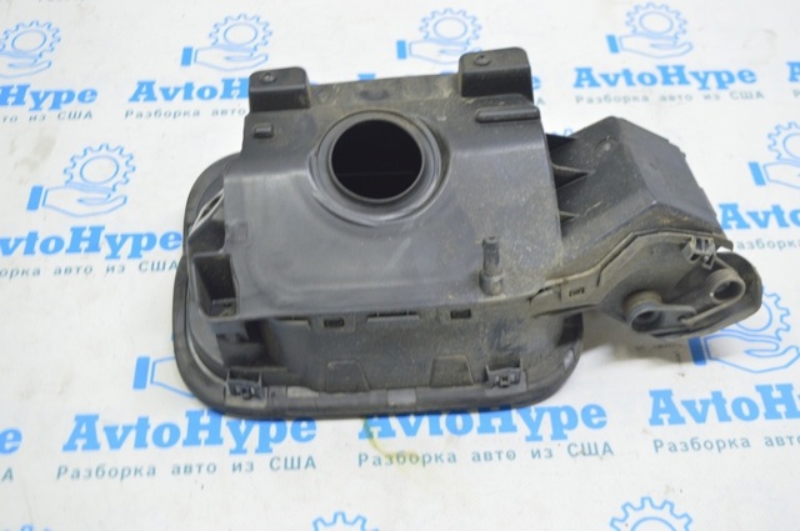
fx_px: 899
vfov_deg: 32.9
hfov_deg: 48.0
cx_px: 400
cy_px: 266
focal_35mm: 40
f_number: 5.6
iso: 400
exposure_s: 1/15
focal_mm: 27
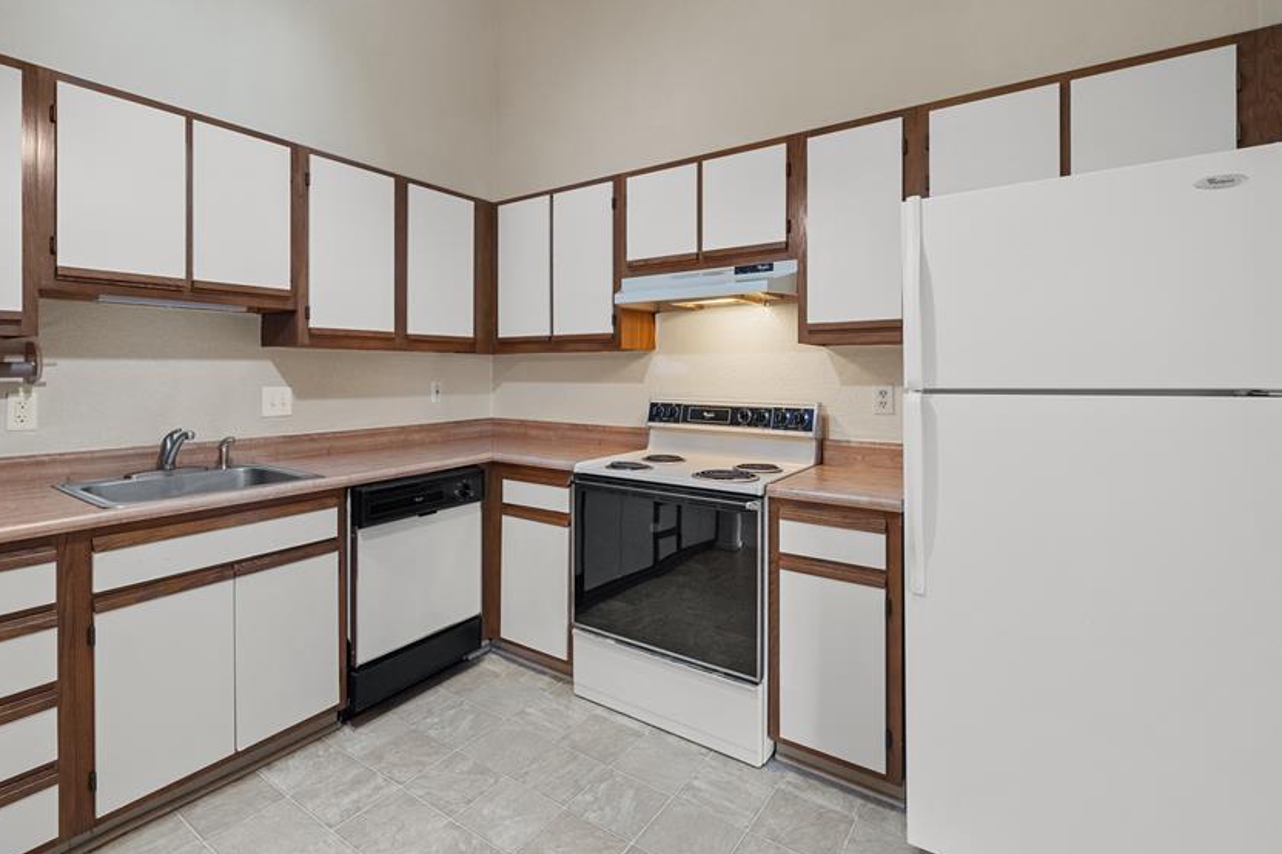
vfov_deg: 73.5
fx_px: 570
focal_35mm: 16
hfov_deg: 96.4
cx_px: 576
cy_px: 385
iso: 400
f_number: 8
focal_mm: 13
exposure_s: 1/5
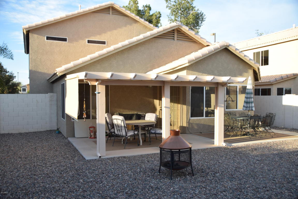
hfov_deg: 57.2
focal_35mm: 33
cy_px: 100
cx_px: 149
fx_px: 273
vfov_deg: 40.0
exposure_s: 1/250
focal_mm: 22
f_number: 3.8
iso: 100
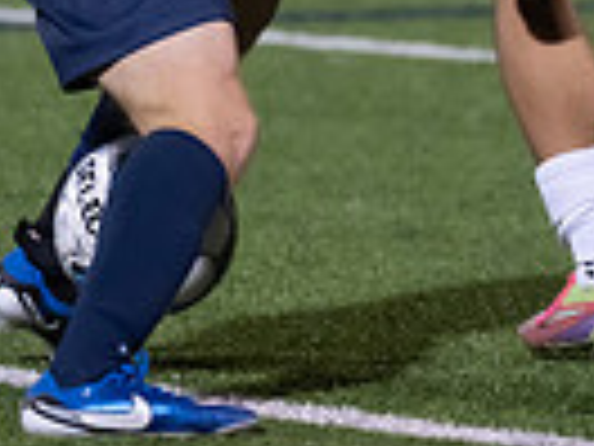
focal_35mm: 833
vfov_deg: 1.8
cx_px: 652
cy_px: -200
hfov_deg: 2.4
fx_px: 14294
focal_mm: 159
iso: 2000
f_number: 2.8
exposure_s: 1/1000
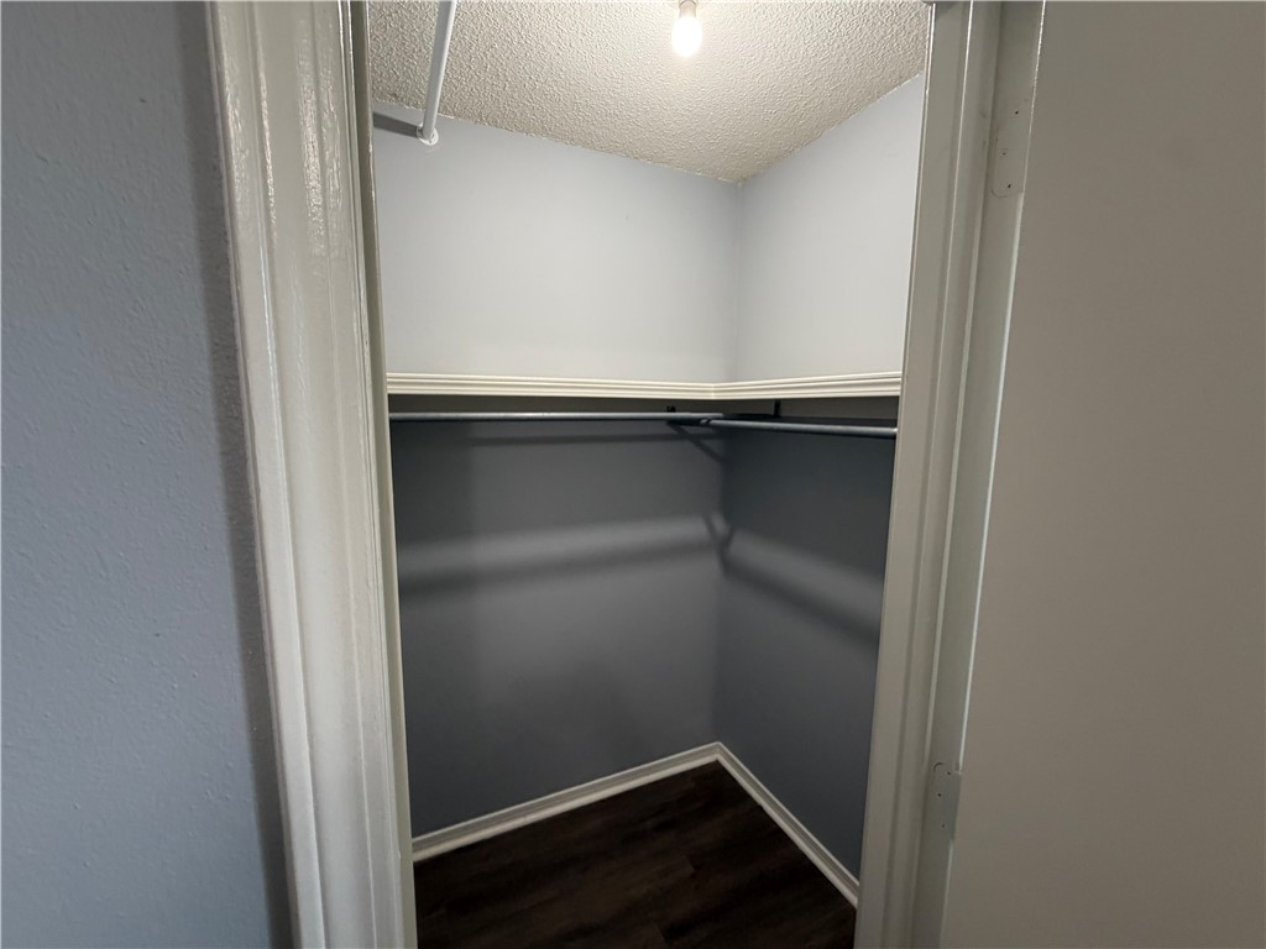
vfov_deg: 85.7
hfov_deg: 102.1
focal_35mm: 14
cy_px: 474
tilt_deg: -7.0
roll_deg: -1.3
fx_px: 512
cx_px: 633
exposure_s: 1/60
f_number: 2.2
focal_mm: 2.22
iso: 320
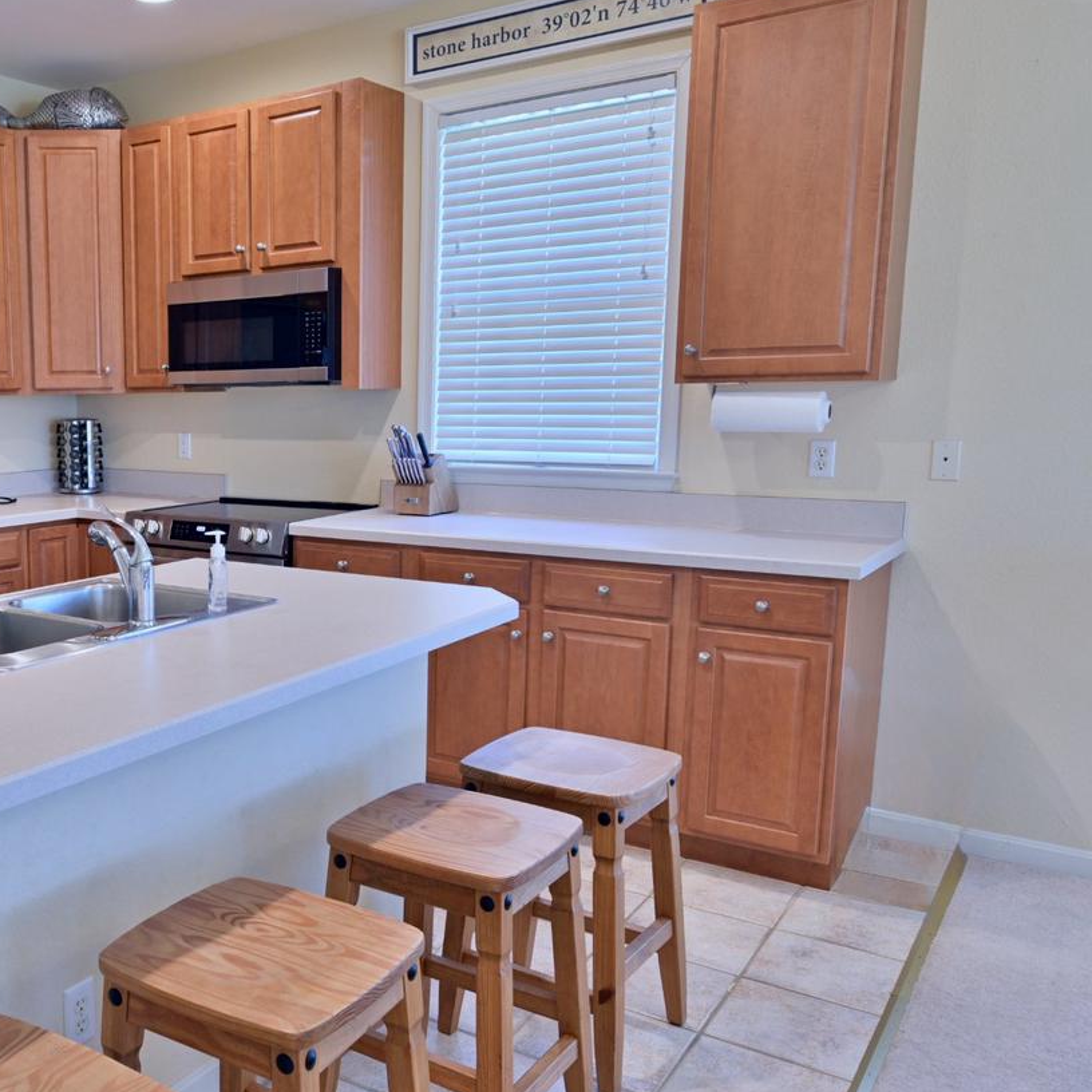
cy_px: 583
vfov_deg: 52.9
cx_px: 171
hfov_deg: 48.9
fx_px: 1097
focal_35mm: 31
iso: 800
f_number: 8
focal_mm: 20.5
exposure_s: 1/20
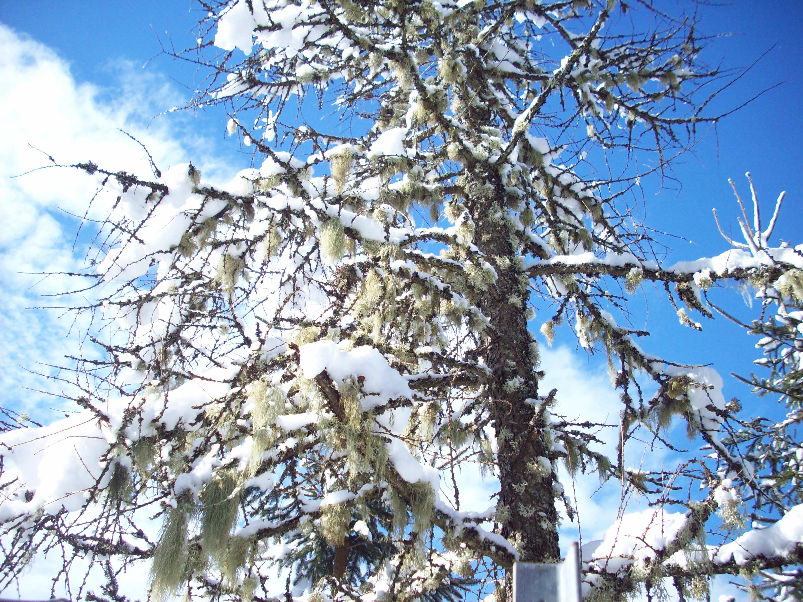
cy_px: 301
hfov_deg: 50.1
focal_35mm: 37
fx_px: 858
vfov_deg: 38.7
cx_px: 402
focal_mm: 6.2
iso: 80
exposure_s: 1/663
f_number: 2.8
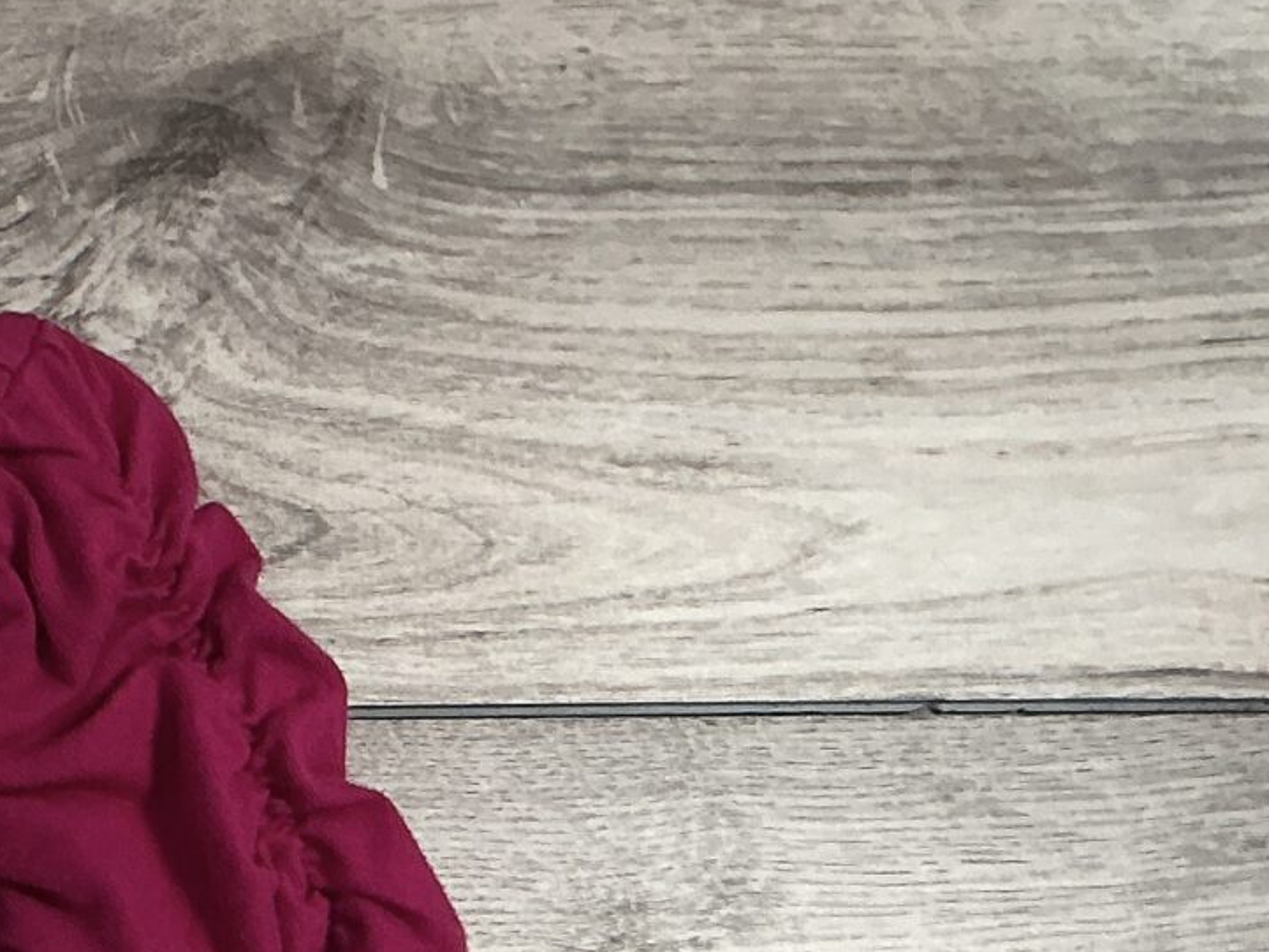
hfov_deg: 17.2
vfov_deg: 13.9
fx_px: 3777
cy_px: 1165
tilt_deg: -80.0
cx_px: -644
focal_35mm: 103
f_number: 1.8
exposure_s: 1/60
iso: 64
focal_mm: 3
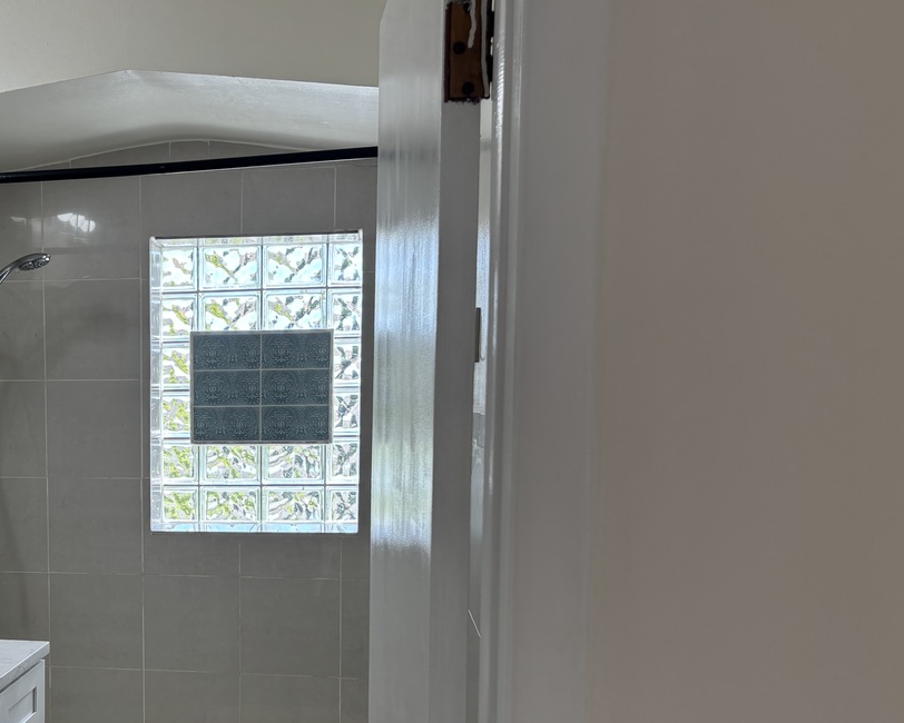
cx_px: 156
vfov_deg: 33.0
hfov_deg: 39.2
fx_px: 1204
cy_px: 513
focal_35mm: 45
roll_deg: +1.0
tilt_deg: -5.8
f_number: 1.6
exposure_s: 1/176
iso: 50
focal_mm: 5.96
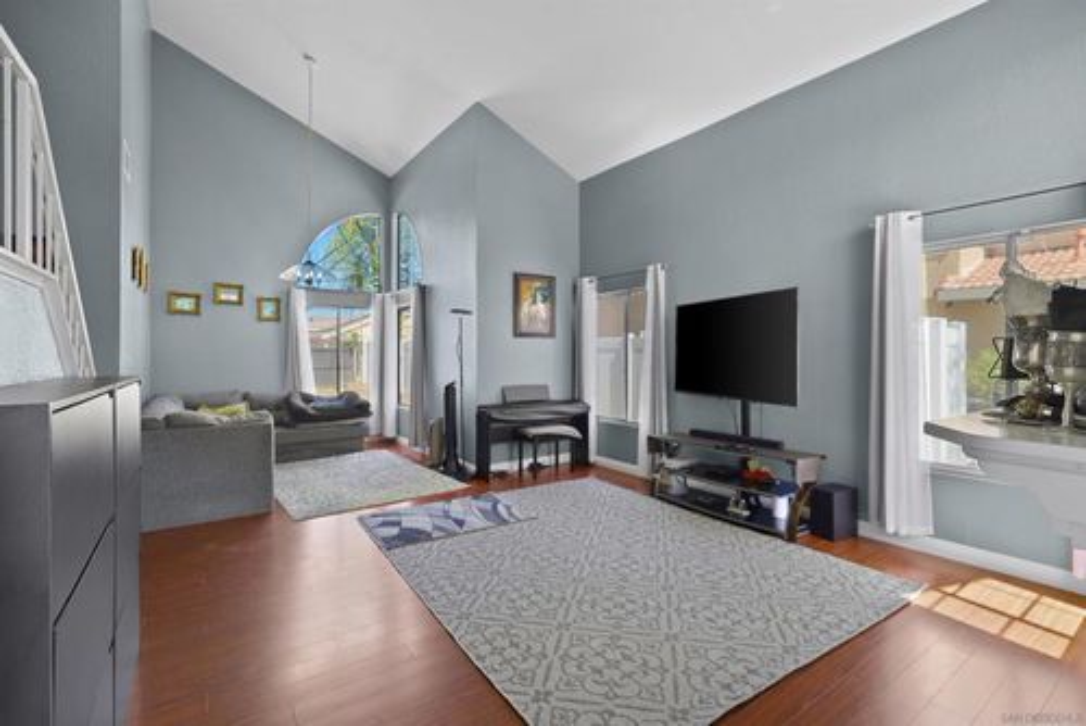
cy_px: 363
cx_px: 543
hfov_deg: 96.7
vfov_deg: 73.8
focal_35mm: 16
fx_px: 483
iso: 200
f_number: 4
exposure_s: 1/15
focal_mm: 16
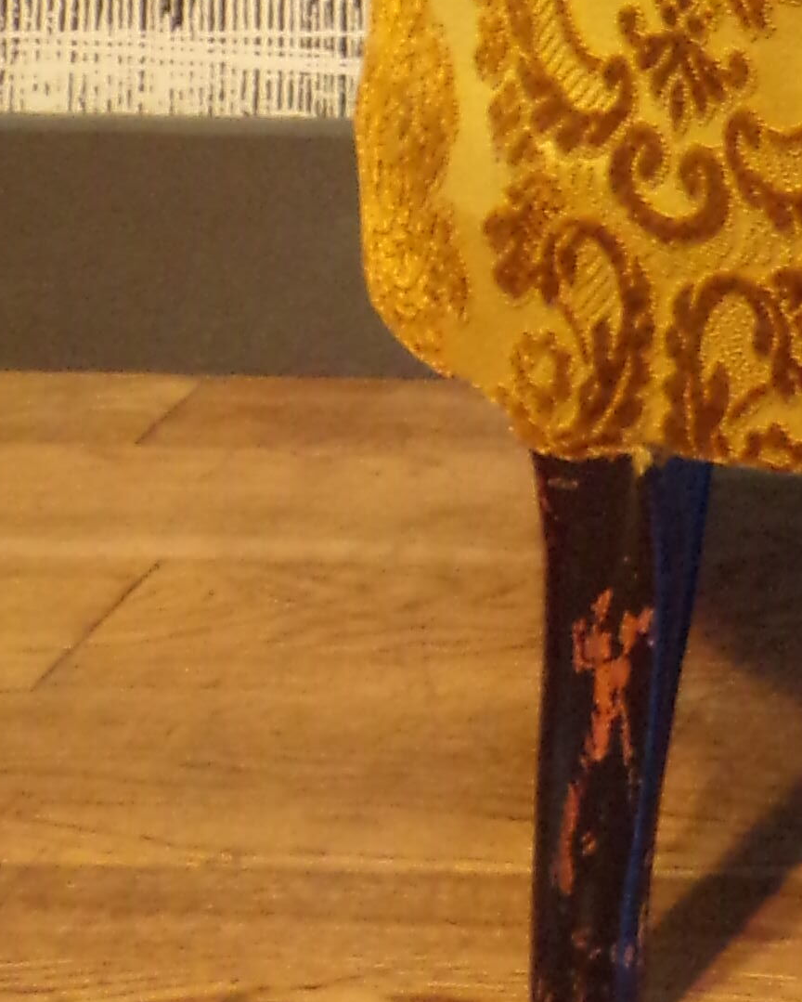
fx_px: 2965
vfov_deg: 16.8
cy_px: -637
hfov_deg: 14.3
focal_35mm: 100
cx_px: 1255
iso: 404
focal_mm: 4.3
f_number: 3
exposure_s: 1/17
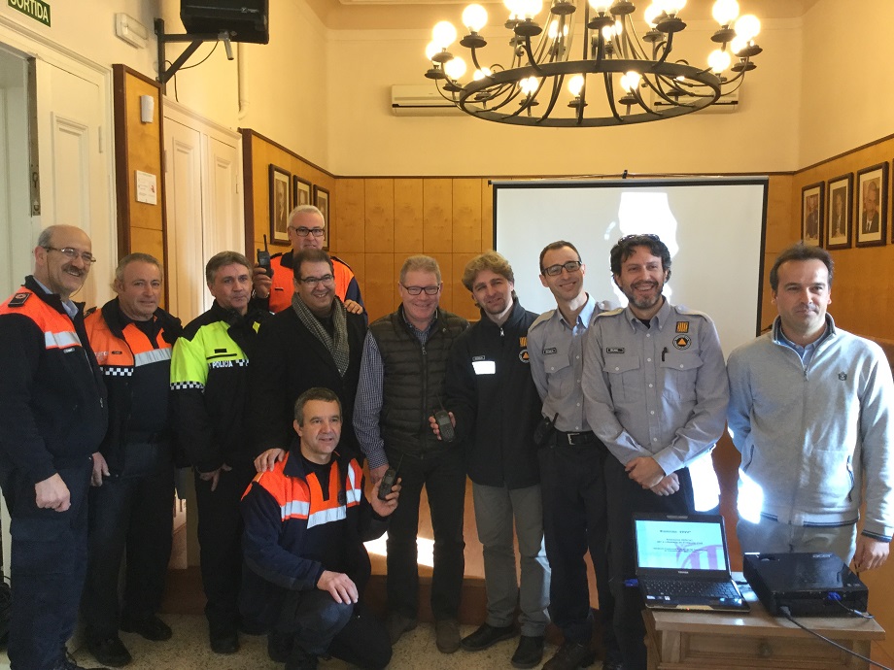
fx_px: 801
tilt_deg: -7.1
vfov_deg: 45.4
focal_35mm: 31
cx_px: 447
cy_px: 335
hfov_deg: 58.4
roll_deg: -0.4
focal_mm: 3.3
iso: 125
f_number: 2.4
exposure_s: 1/33
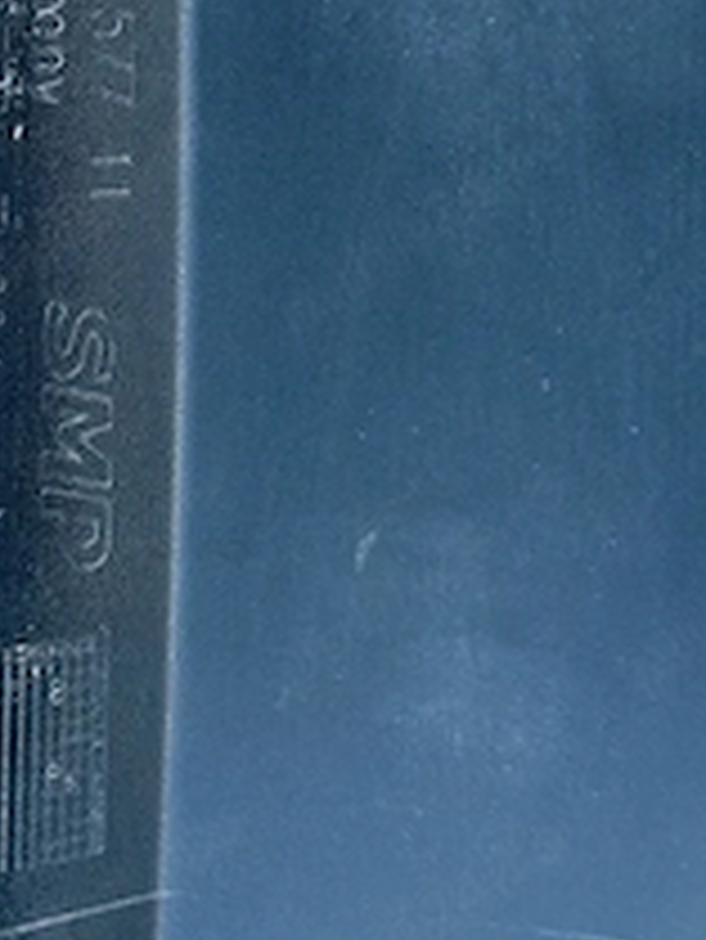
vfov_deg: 21.2
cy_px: 283
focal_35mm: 92
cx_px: 162
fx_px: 2499
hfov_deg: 16.0
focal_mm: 6.86
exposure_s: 1/604
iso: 80
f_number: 1.78
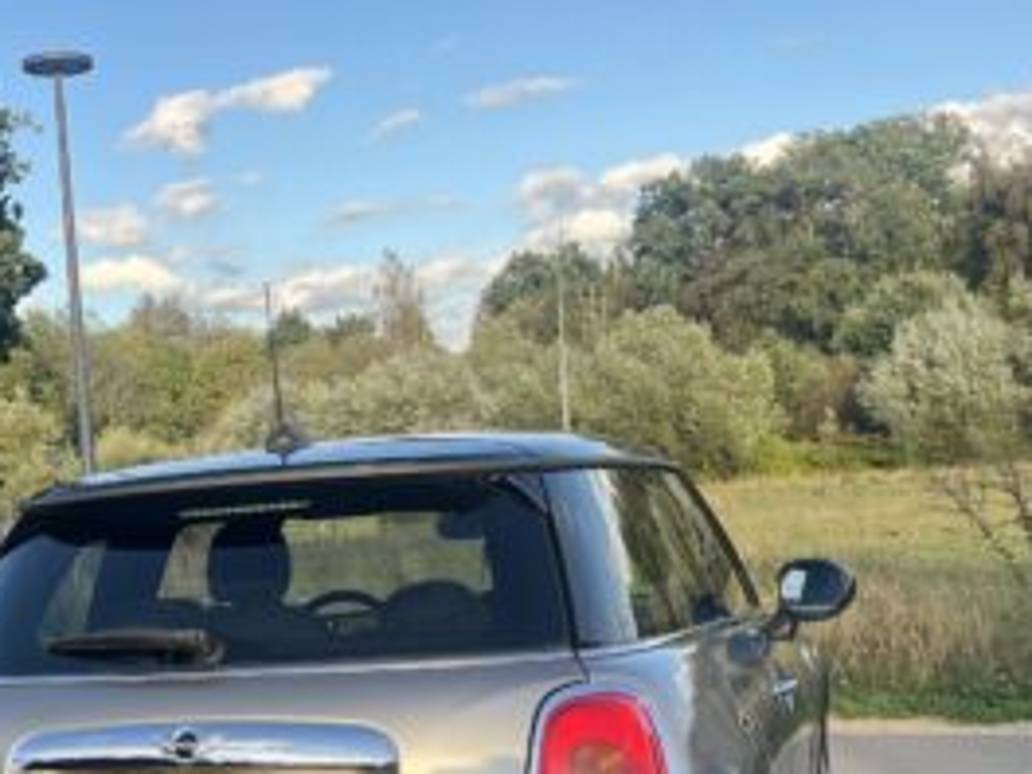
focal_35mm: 59
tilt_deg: -3.1
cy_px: 688
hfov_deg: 31.5
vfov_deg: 24.2
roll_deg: +5.2
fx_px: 1759
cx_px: 152
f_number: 1.6
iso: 50
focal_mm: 5.1
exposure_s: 1/718
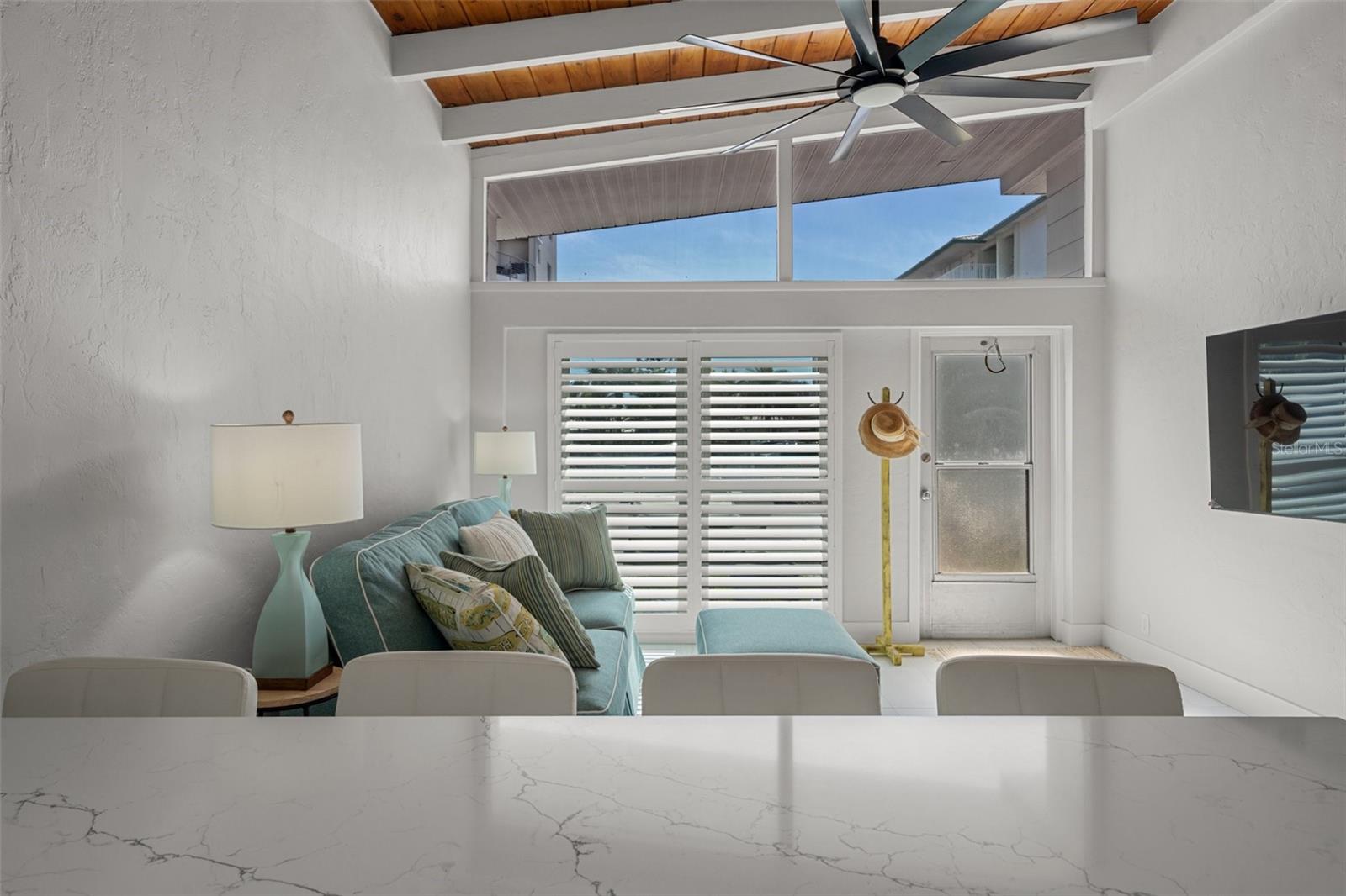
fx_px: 748
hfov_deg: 84.0
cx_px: 673
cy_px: 448
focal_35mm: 20
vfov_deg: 61.9
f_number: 9
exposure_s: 1/40
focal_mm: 20
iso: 250
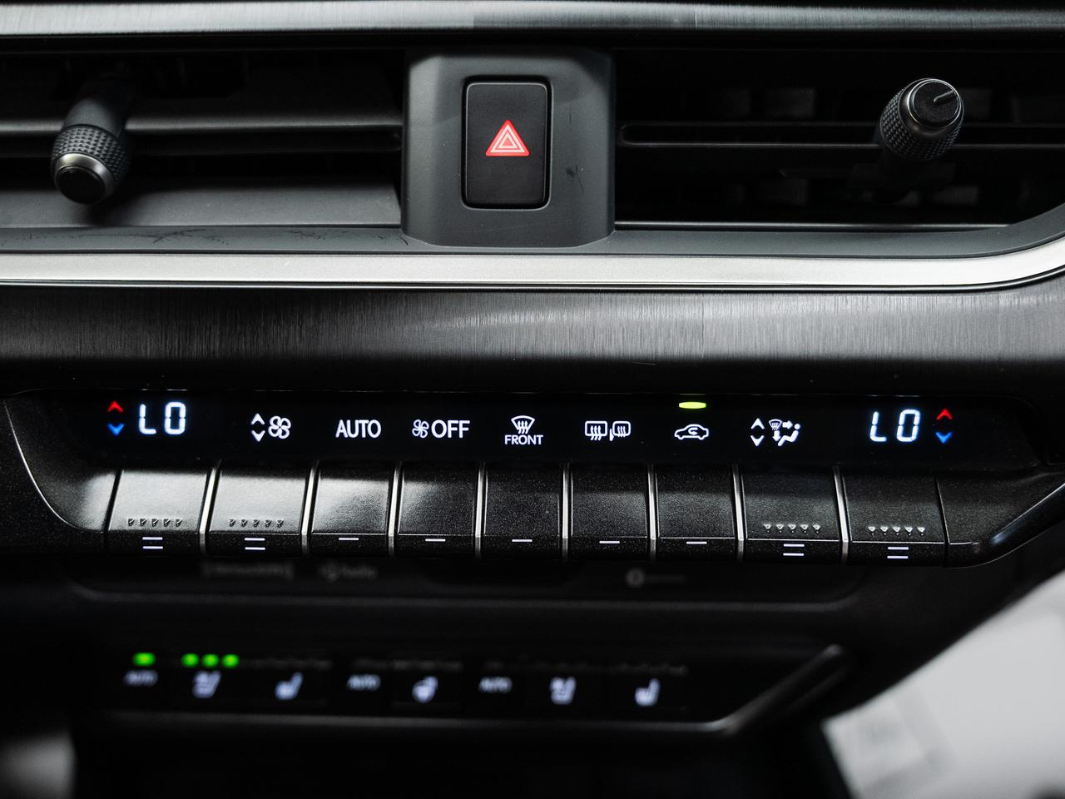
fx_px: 1163
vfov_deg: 37.9
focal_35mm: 38
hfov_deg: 49.2
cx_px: 522
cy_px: 429
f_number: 3.5
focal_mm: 31.1
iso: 800
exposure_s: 1/50
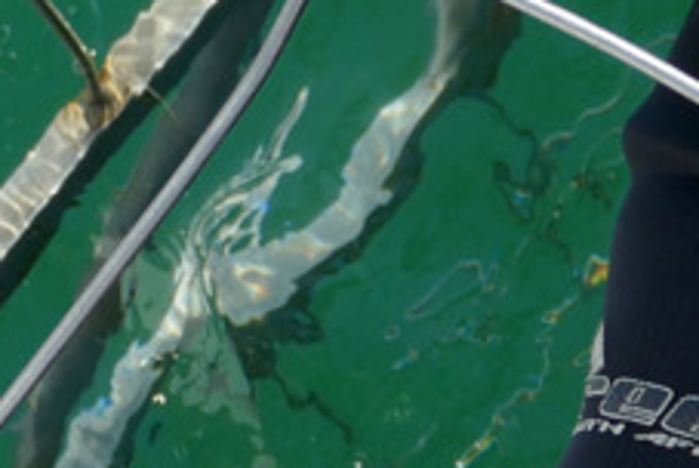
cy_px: -100
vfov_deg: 8.3
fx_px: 3188
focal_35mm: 164
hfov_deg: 12.1
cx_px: 915
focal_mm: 22.58
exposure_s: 1/1300
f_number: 3.5
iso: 125
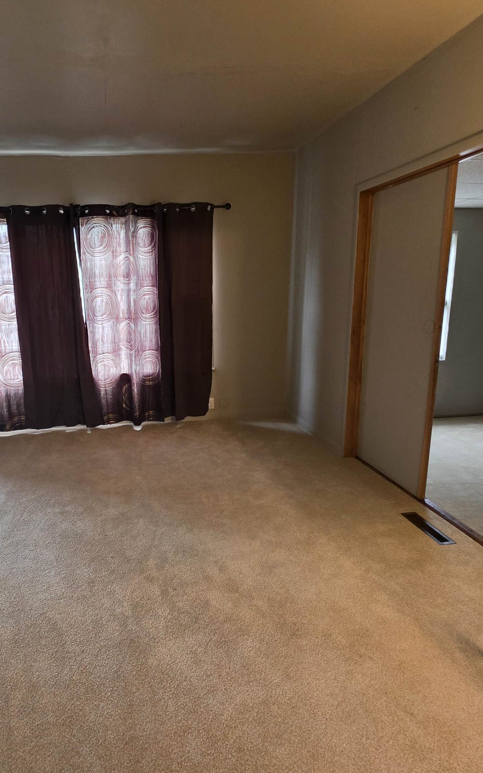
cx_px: 159
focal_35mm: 19
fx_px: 400
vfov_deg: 88.0
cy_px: 381
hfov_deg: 60.7
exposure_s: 1/60
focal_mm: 2.2
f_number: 1.9
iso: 250
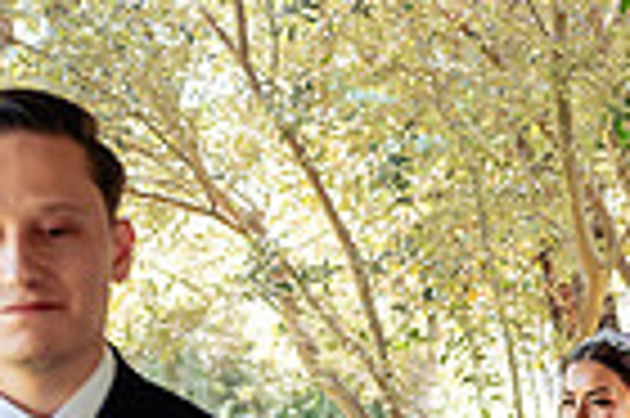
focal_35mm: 207
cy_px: 555
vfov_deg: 6.6
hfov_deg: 9.9
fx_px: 3618
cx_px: 598
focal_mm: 50
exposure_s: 1/125
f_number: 4
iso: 400
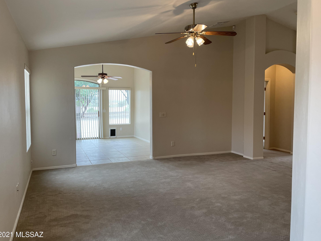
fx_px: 250
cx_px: 159
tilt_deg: -2.3
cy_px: 119
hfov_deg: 65.3
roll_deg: +0.5
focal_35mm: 27
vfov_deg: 51.4
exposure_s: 1/120
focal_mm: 4.2
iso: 80
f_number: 1.6
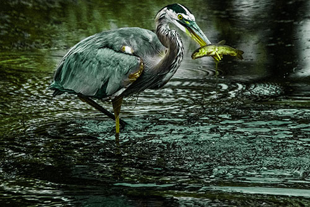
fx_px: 6886
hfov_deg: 2.6
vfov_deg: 1.7
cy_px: 104
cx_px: 155
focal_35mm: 800
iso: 8000
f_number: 12
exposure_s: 1/2000
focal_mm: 800
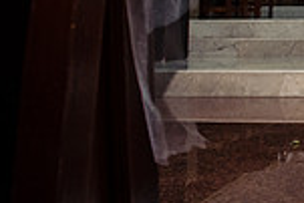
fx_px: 811
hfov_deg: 16.9
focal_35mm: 96
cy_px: -65
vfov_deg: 13.7
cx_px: 574
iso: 2000
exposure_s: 1/160
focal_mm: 24
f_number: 4
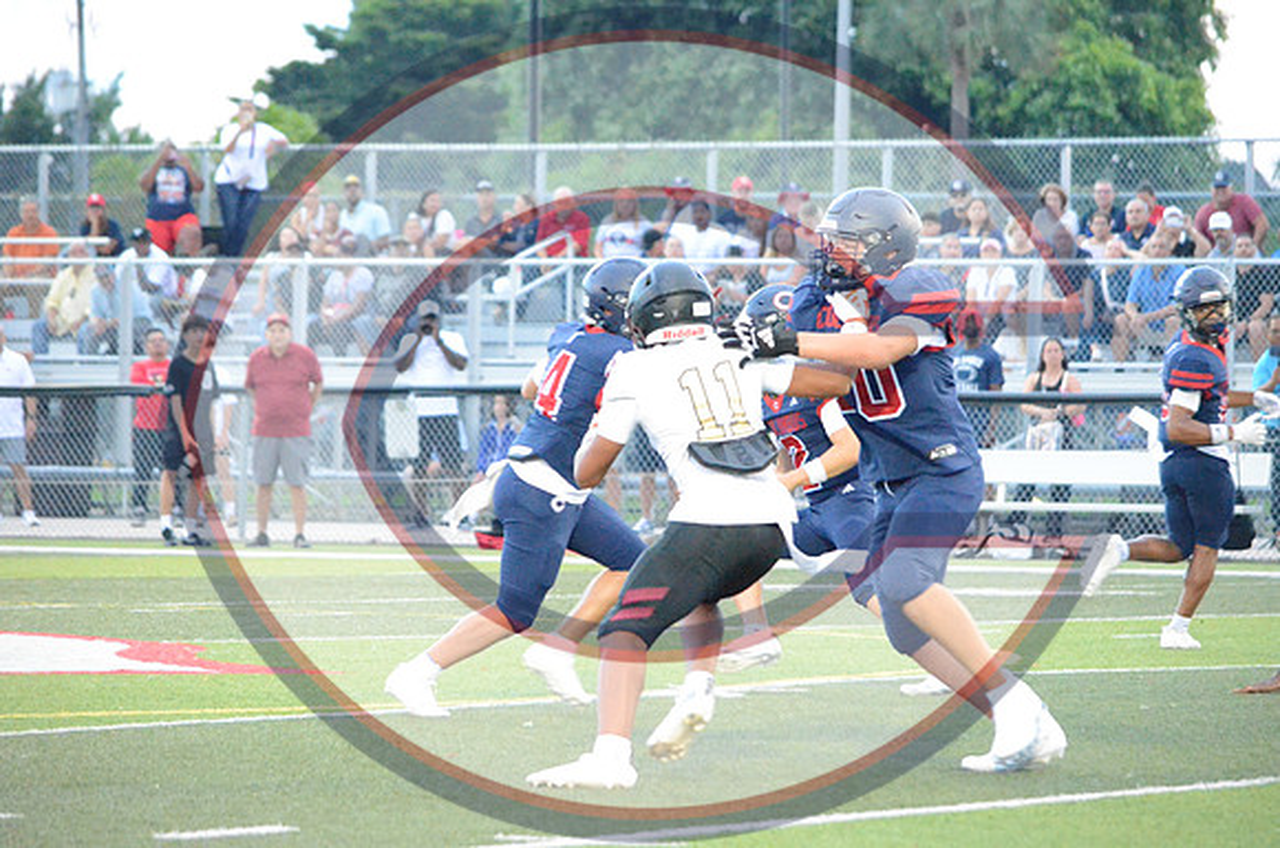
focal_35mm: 248
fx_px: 8781
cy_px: 424
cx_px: 640
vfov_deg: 5.5
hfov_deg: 8.3
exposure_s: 1/400
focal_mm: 165
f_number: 5
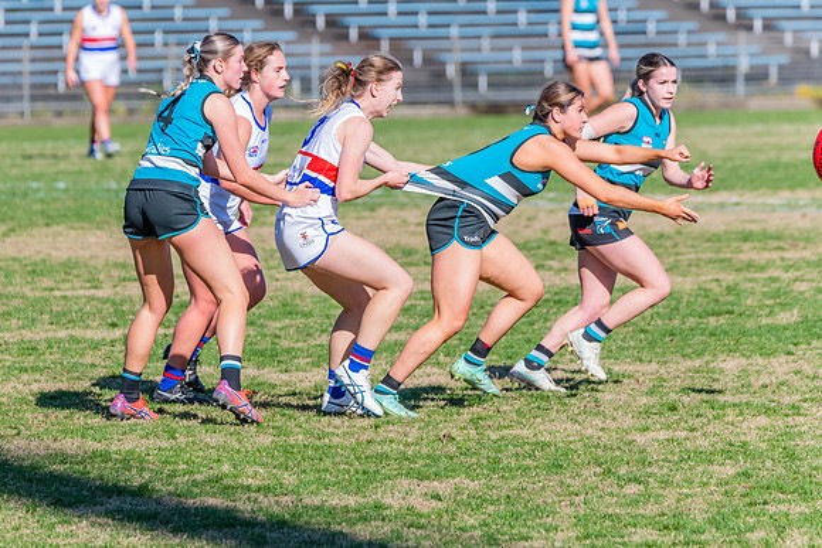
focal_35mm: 432
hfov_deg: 4.8
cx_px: 378
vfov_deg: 3.2
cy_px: 296
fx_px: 9868
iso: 800
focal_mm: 400
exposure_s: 1/1600
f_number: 10
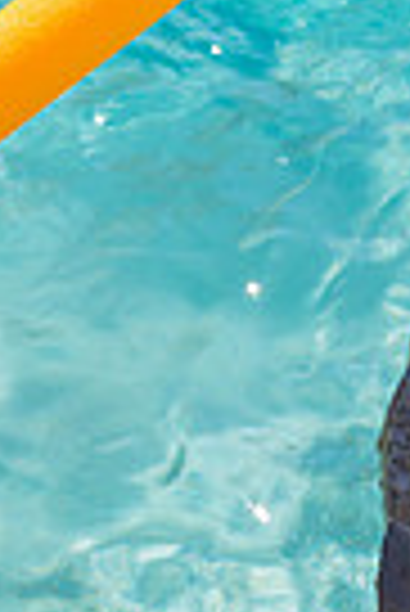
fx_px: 2028
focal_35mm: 119
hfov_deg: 11.2
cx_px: -131
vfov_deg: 17.0
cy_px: 536
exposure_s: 1/800
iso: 250
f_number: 6.3
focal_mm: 24
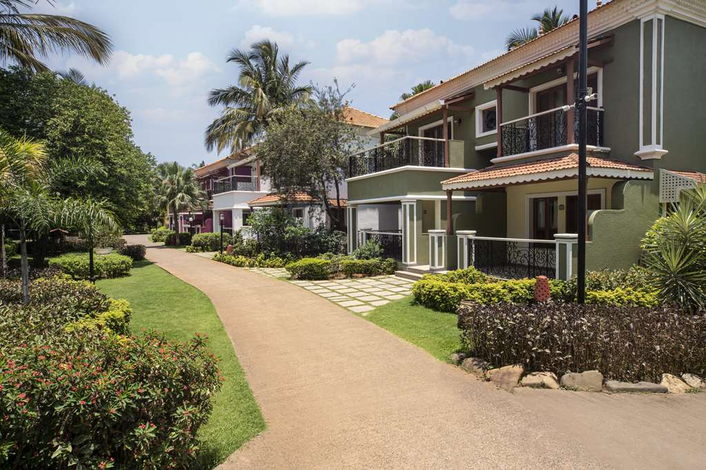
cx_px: 353
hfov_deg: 81.2
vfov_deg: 59.5
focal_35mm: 21
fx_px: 412
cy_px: 235
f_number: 18
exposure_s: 1/40
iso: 100
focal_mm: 21
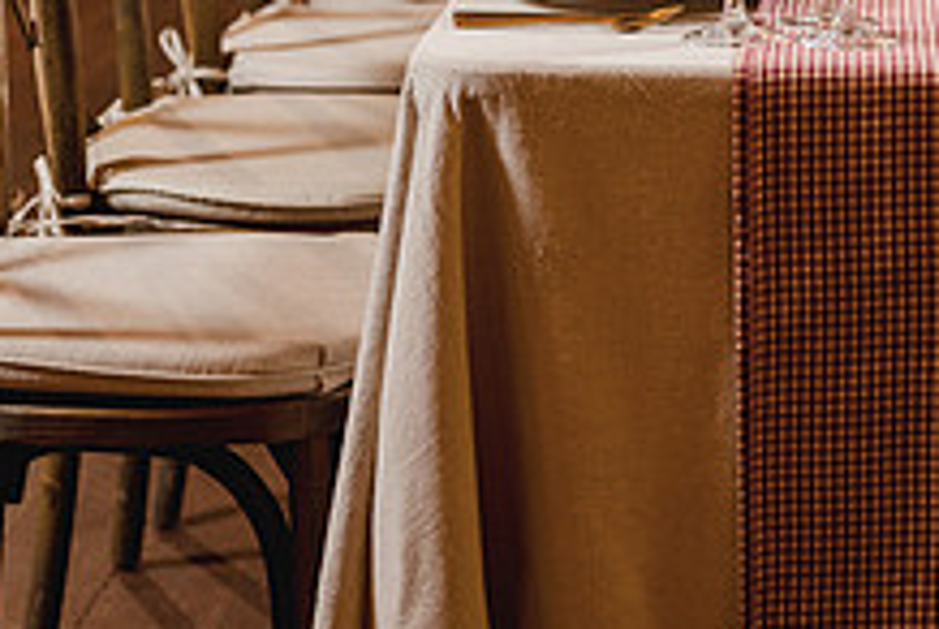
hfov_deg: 14.7
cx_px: 881
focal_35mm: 138
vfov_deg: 9.8
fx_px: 3604
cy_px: -136
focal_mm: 50
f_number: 3.2
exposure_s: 1/80
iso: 400
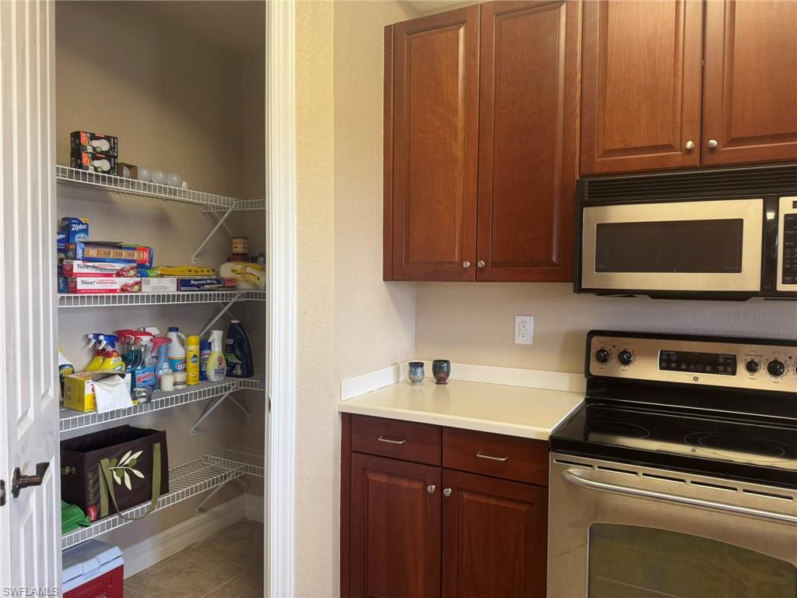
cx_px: 398
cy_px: 299
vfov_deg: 56.8
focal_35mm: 24
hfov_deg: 71.6
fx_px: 553
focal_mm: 6.76
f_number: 1.78
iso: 200
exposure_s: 1/60
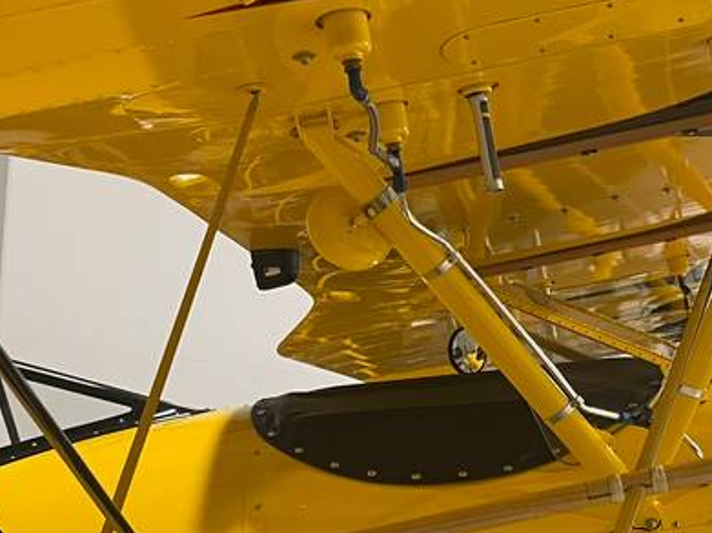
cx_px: 480
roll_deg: -2.9
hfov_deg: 27.2
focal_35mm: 71
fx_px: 1460
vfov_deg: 20.5
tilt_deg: +3.2
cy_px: 433
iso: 125
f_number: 1.6
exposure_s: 1/60
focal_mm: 4.2
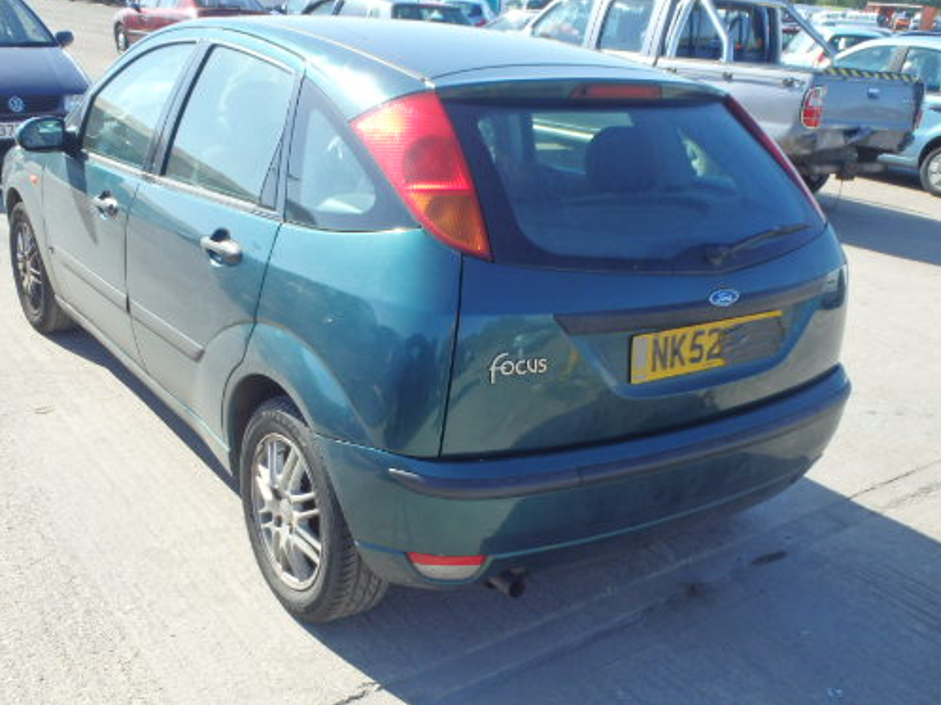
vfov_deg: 39.3
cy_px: 446
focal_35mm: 36
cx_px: 465
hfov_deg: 51.4
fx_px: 978
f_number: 3.9
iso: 125
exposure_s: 1/400
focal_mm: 5
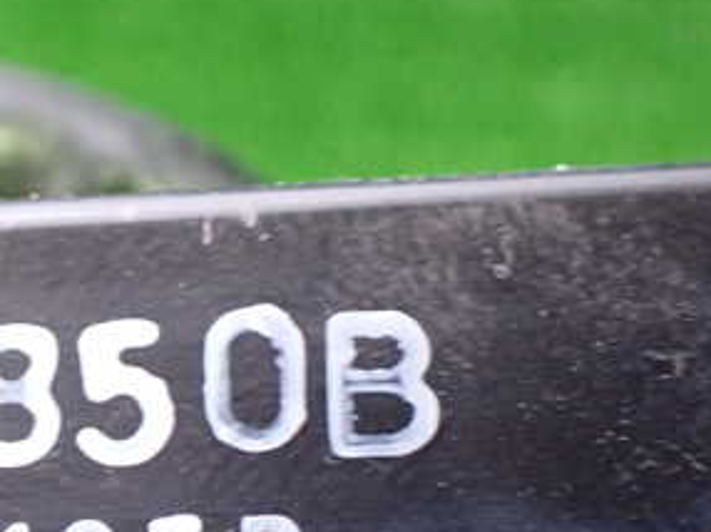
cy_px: 482
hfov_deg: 29.6
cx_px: 89
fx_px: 1293
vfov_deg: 22.7
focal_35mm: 63
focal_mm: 5.4
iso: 800
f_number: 2.3
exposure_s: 1/30
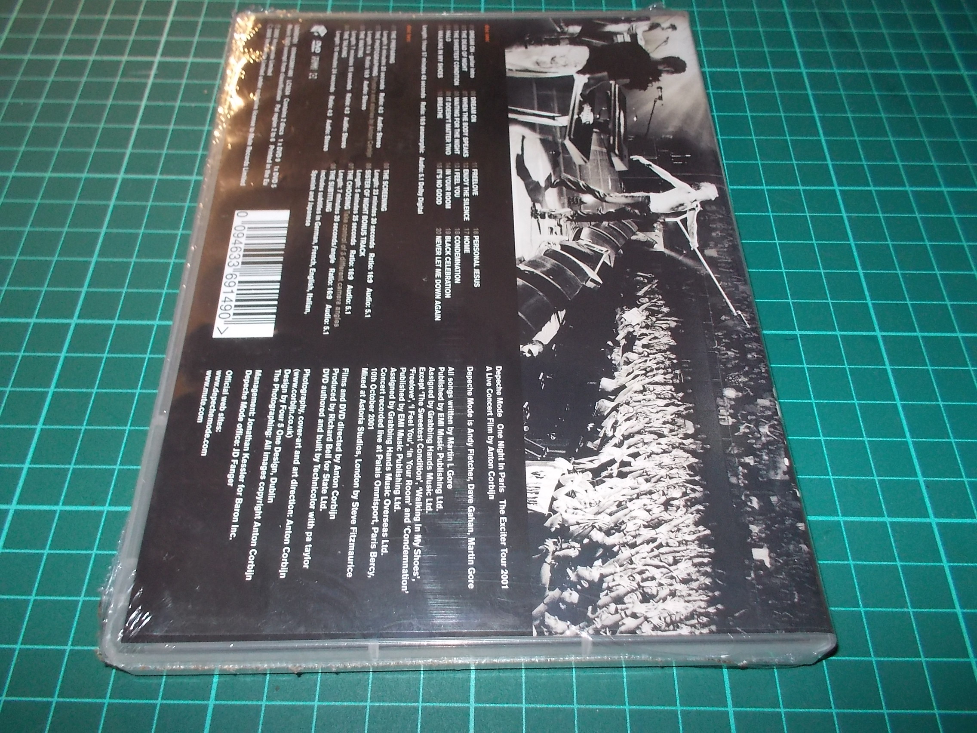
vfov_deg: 48.2
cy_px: 366
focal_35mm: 29
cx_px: 488
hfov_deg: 61.7
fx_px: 818
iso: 200
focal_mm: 4.1
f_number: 3.3
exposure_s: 1/30
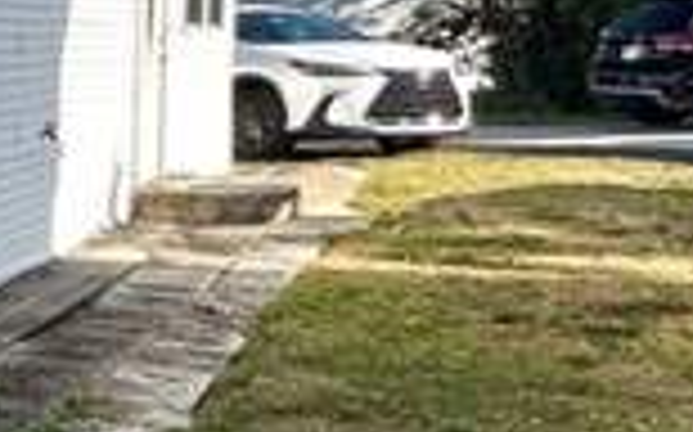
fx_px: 1453
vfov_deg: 16.9
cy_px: 216
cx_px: -675
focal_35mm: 77
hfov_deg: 18.4
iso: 40
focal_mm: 2.22
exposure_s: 1/1289
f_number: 2.2
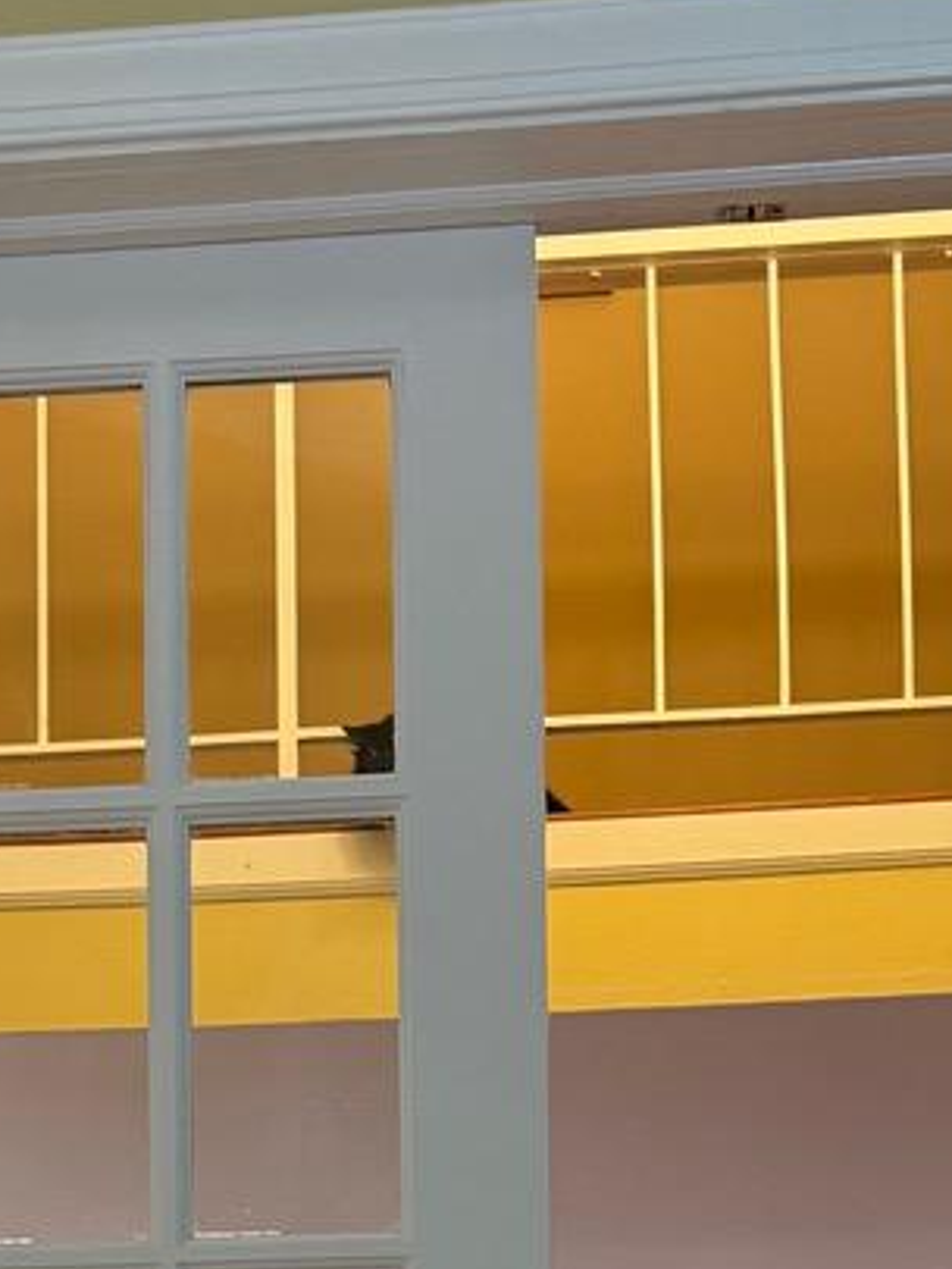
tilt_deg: +7.4
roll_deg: +1.3
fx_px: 3335
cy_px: 1968
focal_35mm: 91
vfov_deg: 18.7
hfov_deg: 16.2
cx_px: 451
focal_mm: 6.76
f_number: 1.78
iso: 200
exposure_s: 1/60
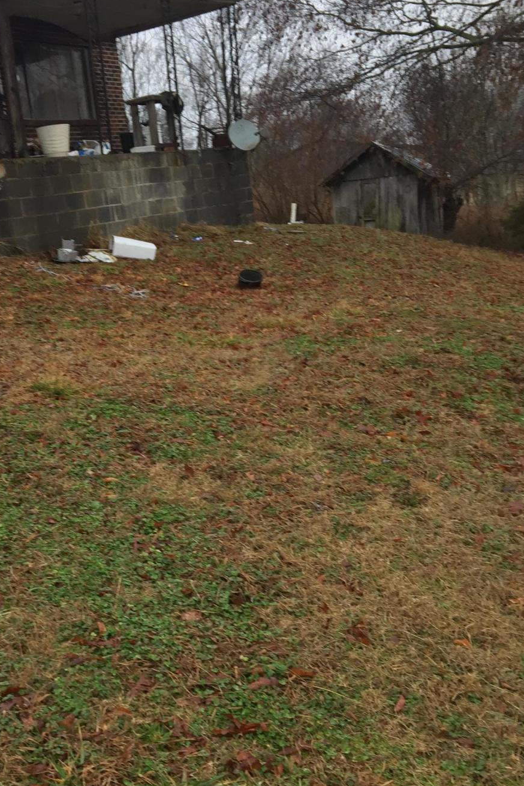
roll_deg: +8.3
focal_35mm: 46
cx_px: 124
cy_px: 432
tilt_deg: -10.0
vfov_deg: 42.7
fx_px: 1004
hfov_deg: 28.8
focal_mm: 4.15
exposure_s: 1/120
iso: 40
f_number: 2.2
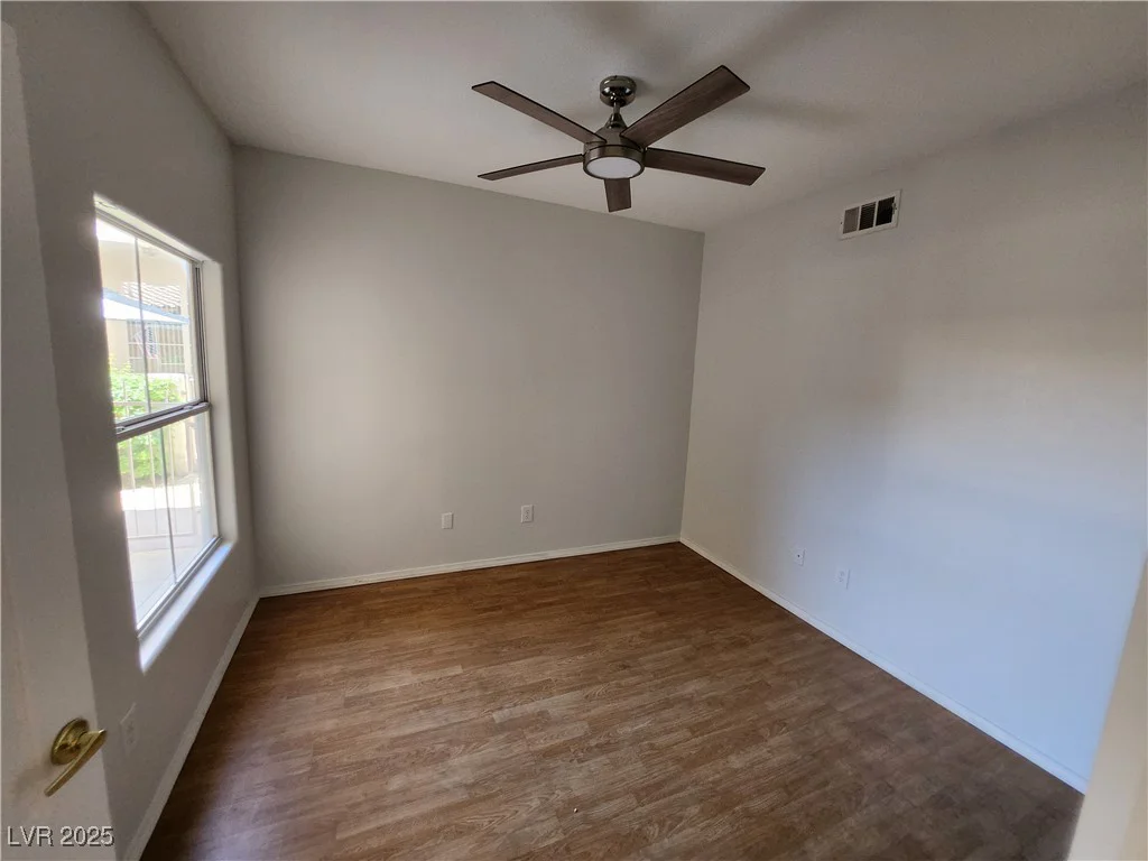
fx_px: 431
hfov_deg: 106.2
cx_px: 574
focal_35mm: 13
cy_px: 430
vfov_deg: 89.9
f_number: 2.2
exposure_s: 1/60
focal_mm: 1.7
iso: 160
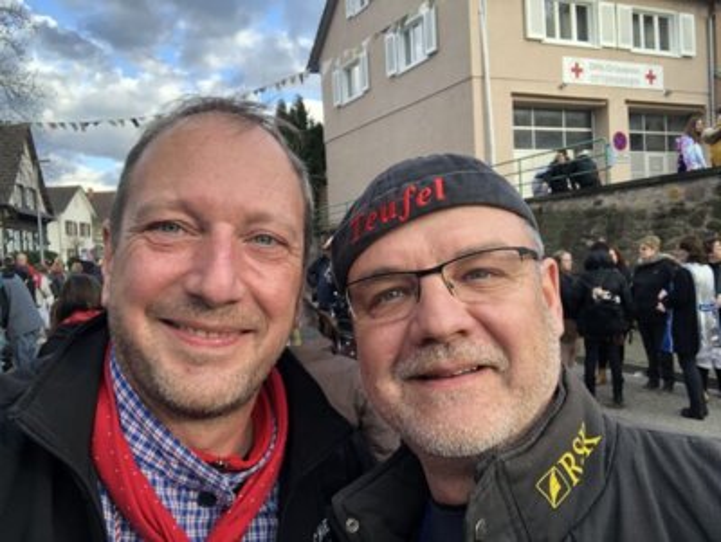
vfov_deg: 44.2
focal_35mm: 32
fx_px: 667
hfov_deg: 56.8
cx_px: 360
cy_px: 271
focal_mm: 2.87
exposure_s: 1/120
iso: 20
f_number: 2.2
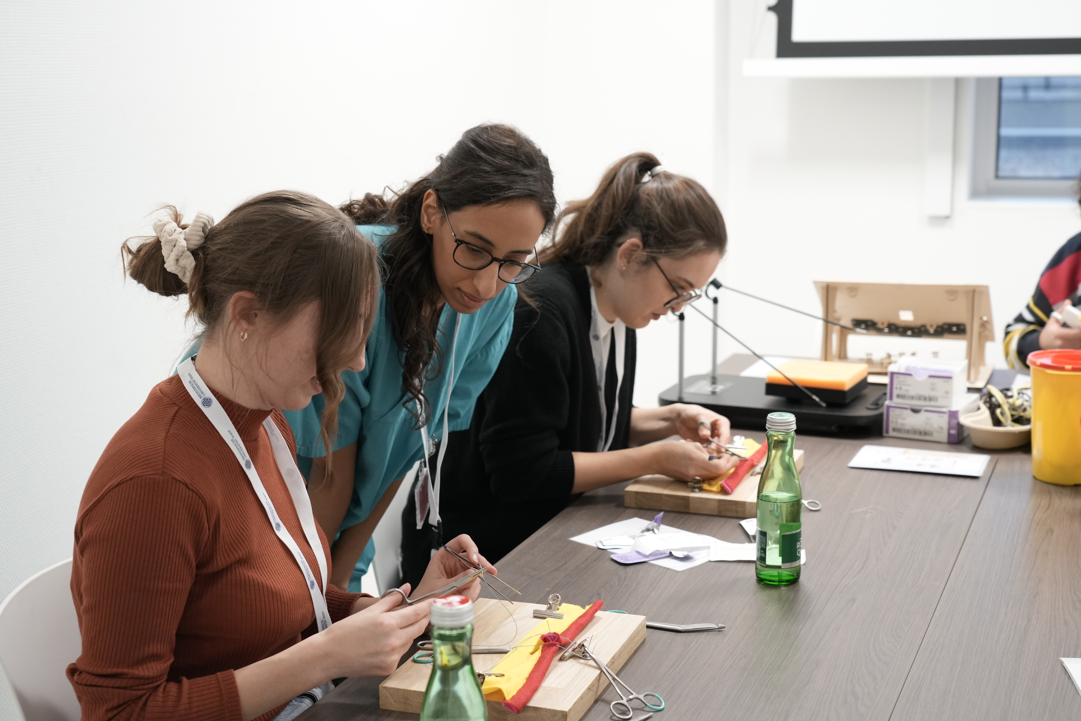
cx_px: 540
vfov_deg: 26.0
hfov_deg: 38.2
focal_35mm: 52
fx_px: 1561
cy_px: 360
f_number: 5
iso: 2500
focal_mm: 52
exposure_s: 1/125
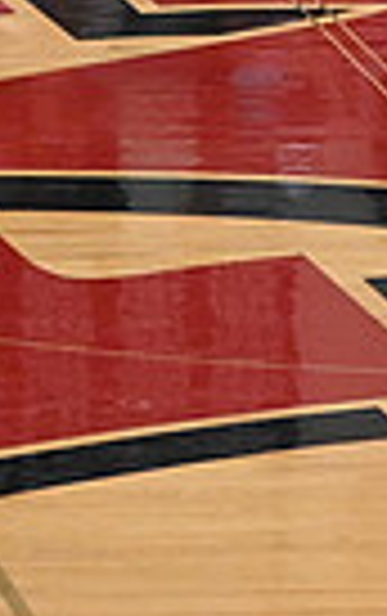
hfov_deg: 2.1
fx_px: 10312
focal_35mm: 613
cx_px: -783
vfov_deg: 3.4
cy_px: -182
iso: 6400
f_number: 4
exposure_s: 1/400
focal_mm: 95
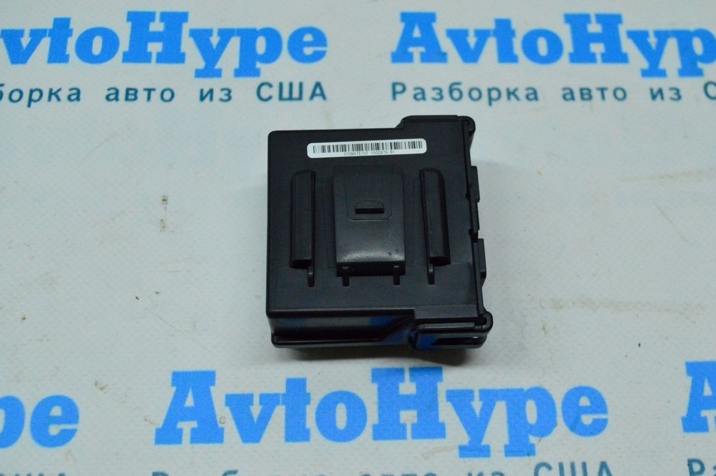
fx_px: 894
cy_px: 243
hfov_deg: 43.6
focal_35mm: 45
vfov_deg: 29.8
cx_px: 381
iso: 6400
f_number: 6.3
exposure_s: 1/800
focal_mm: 28
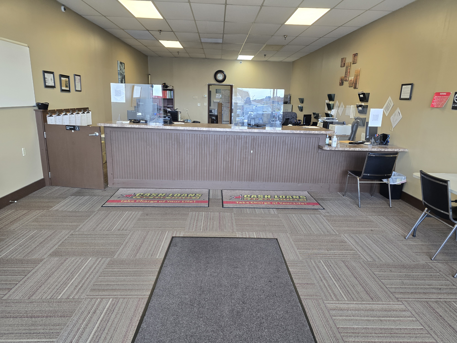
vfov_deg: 58.9
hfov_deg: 73.9
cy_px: 172
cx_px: 228
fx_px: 304
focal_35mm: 23
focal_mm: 6.3
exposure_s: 1/120
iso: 125
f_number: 1.7
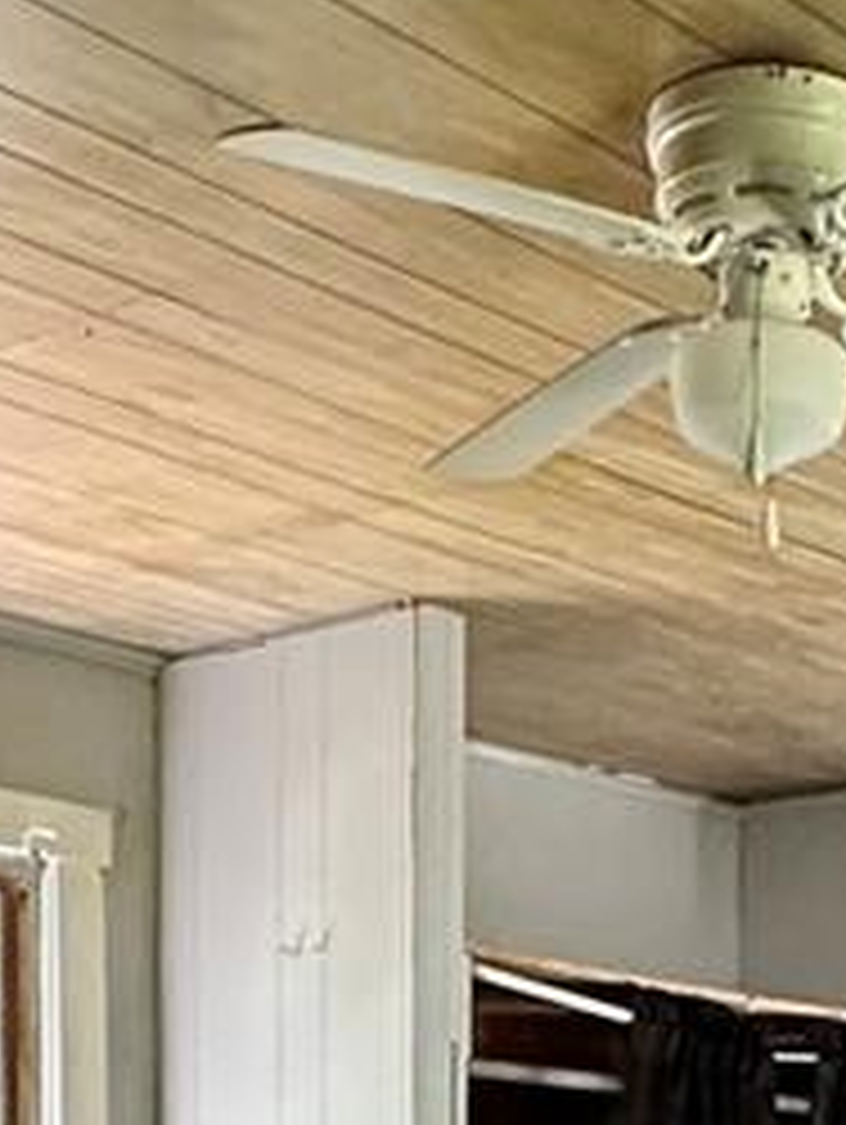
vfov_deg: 20.1
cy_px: 1606
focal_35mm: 86
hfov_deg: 16.9
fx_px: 2798
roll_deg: -2.4
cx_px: 770
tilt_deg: -2.7
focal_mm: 2.22
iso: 320
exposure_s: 1/95
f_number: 2.2
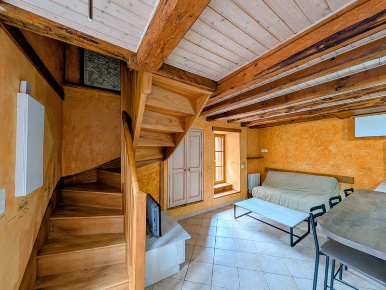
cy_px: 145
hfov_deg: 110.5
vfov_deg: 94.6
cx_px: 193
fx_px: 134
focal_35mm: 12
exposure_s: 1/50
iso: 81
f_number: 1.7
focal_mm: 2.02
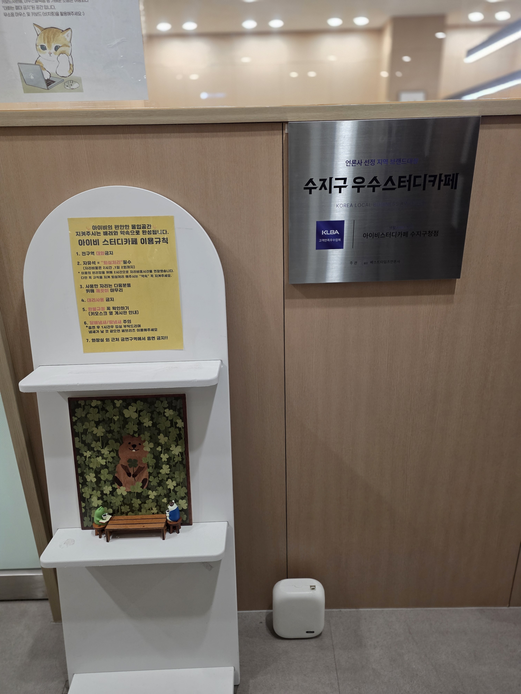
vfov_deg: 73.9
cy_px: 347
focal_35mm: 23
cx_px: 260
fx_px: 462
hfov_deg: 58.9
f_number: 1.7
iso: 400
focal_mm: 6.25
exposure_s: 1/120
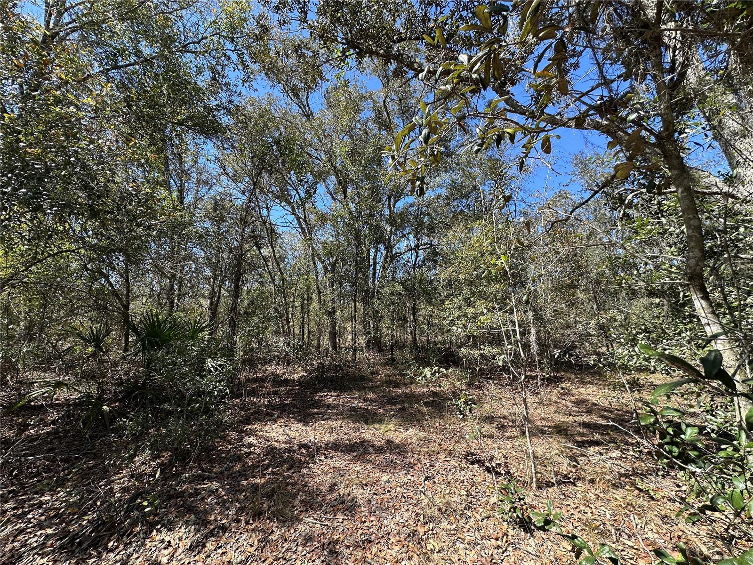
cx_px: 376
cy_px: 282
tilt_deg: +11.2
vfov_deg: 85.7
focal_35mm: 14
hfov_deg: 102.1
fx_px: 305
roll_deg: +1.3
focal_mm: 2.22
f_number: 2.2
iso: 40
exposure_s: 1/500
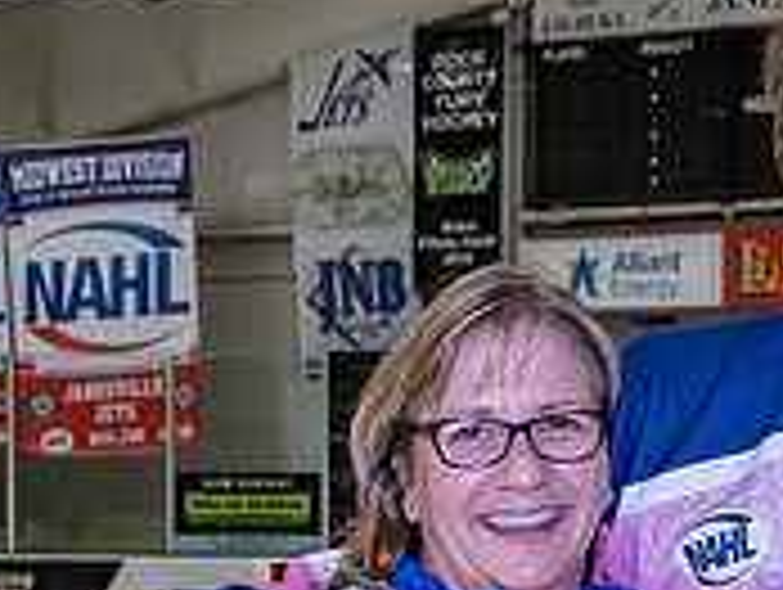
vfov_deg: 9.9
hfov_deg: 13.0
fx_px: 3352
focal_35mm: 148
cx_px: 931
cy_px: 699
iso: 800
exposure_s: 1/250
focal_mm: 28
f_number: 5
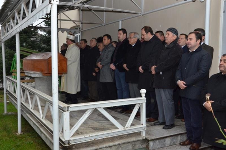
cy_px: 75
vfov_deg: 35.3
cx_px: 113
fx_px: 235
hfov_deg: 51.4
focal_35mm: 38
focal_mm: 25
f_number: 8
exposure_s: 1/250
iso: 1600
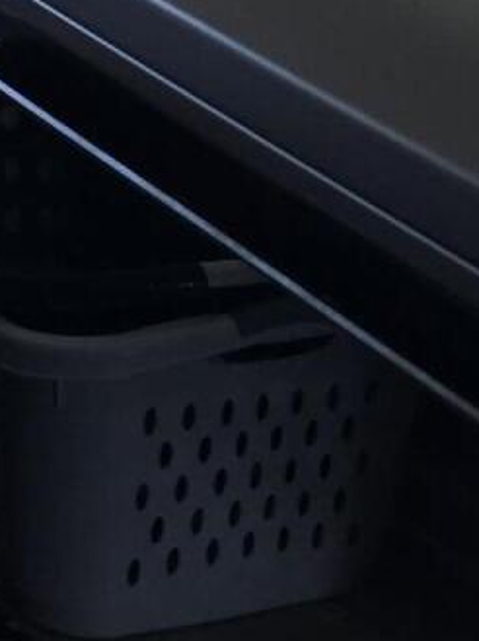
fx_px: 2588
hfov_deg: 9.8
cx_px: -481
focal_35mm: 140
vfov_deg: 13.2
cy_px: -372
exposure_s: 1/120
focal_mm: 6.3
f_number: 1.7
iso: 320
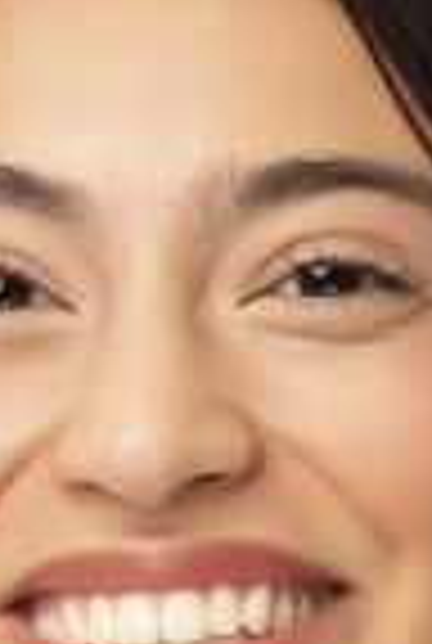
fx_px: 13470
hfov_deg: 1.8
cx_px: 198
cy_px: 1004
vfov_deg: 2.7
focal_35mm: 752
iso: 100
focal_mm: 160
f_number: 8
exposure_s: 1/125
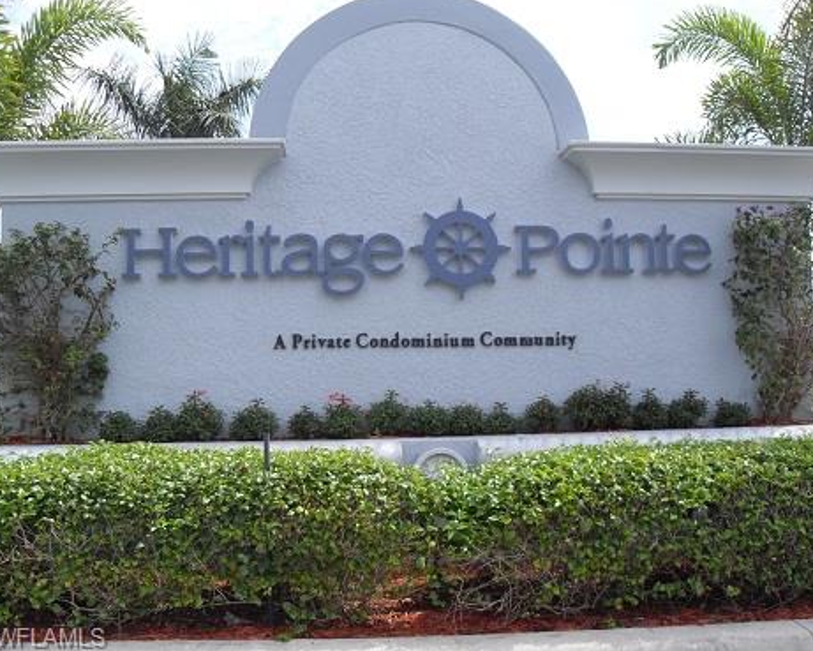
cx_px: 416
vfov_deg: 41.2
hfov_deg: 50.3
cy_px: 324
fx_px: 866
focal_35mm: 36
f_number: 7
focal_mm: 6.3
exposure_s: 1/180
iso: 80
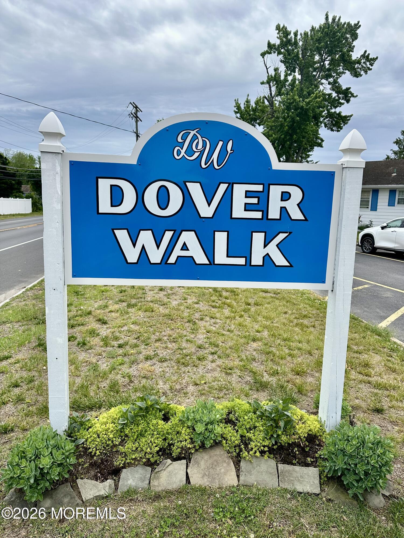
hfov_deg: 56.8
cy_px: 269
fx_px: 373
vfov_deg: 71.6
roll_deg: -3.2
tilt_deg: -10.4
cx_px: 202
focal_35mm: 24
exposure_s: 1/5263
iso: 80
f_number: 1.78
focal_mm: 6.86
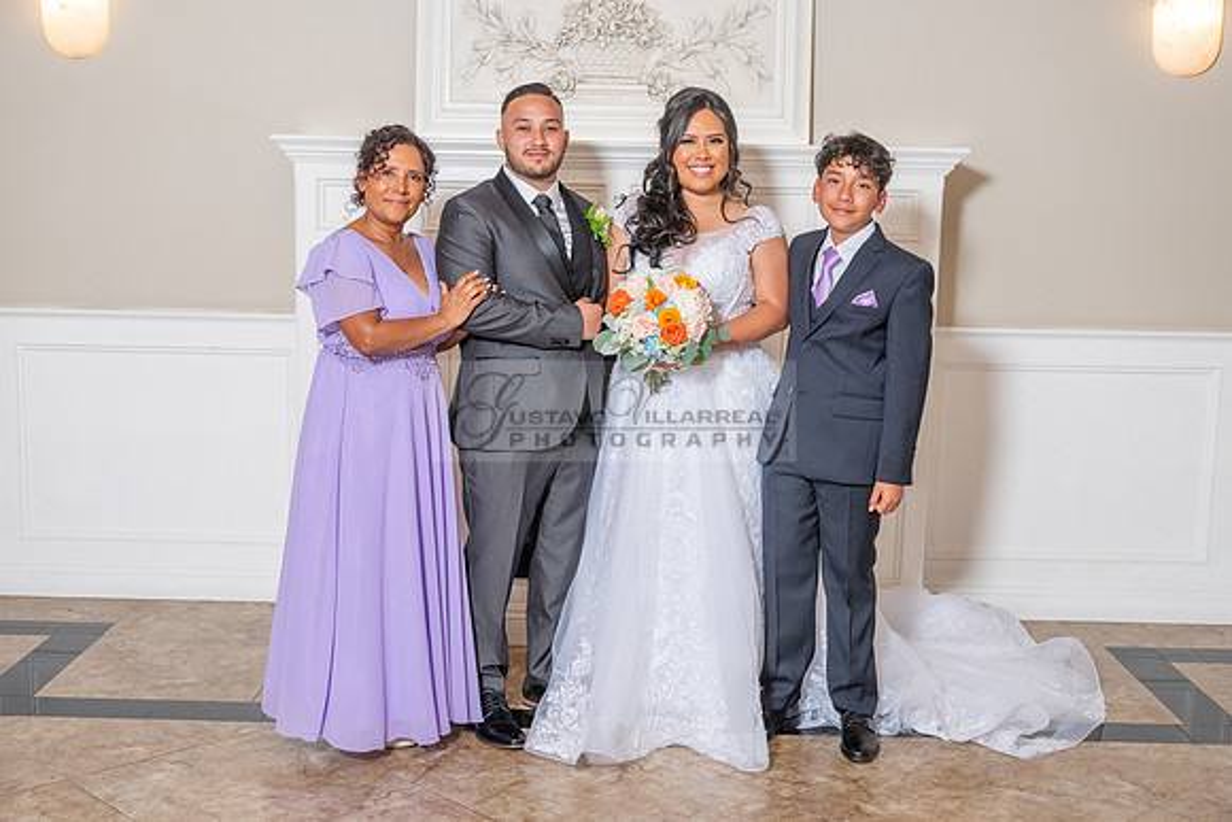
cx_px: 582
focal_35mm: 46
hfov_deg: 42.3
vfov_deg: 29.0
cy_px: 434
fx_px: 1590
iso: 640
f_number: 4.5
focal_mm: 44
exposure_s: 1/160
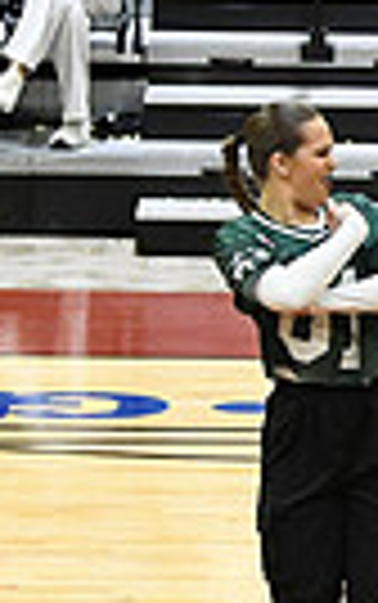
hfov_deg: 2.8
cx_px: 1215
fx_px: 7632
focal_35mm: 464
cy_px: 506
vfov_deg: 4.5
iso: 3200
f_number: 4
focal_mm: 70
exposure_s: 1/250
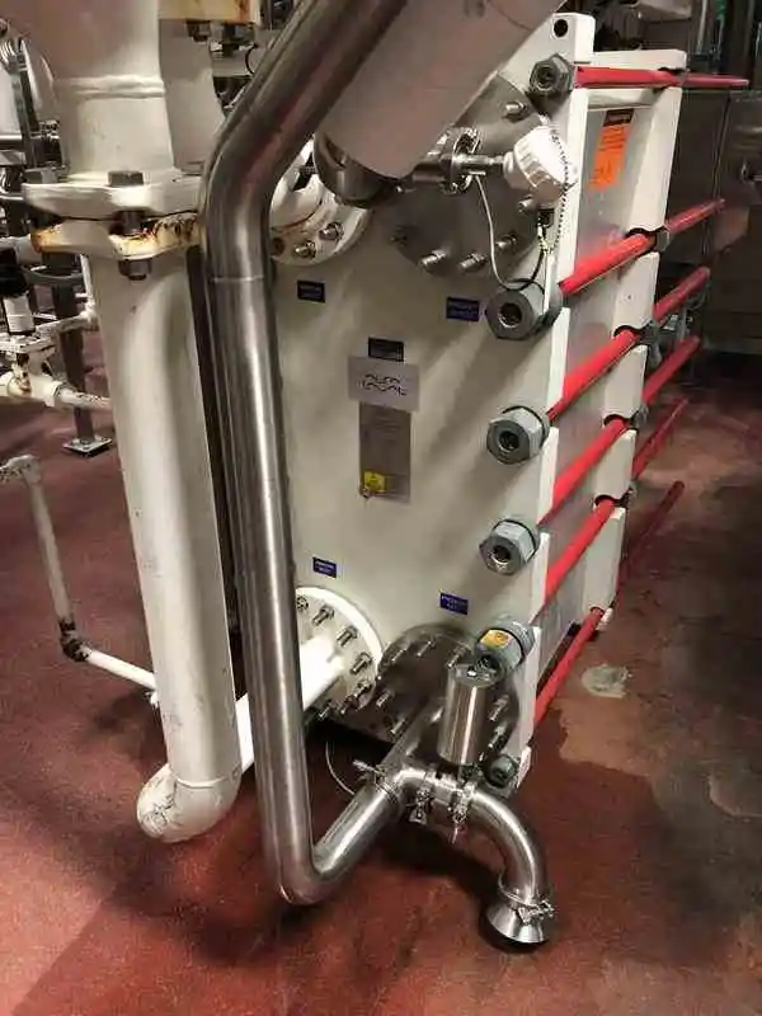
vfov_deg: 63.4
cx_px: 381
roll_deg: -0.5
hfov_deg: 49.7
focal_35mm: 28
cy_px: 508
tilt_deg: -26.0
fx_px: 822
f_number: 1.8
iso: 80
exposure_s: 1/15
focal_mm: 4
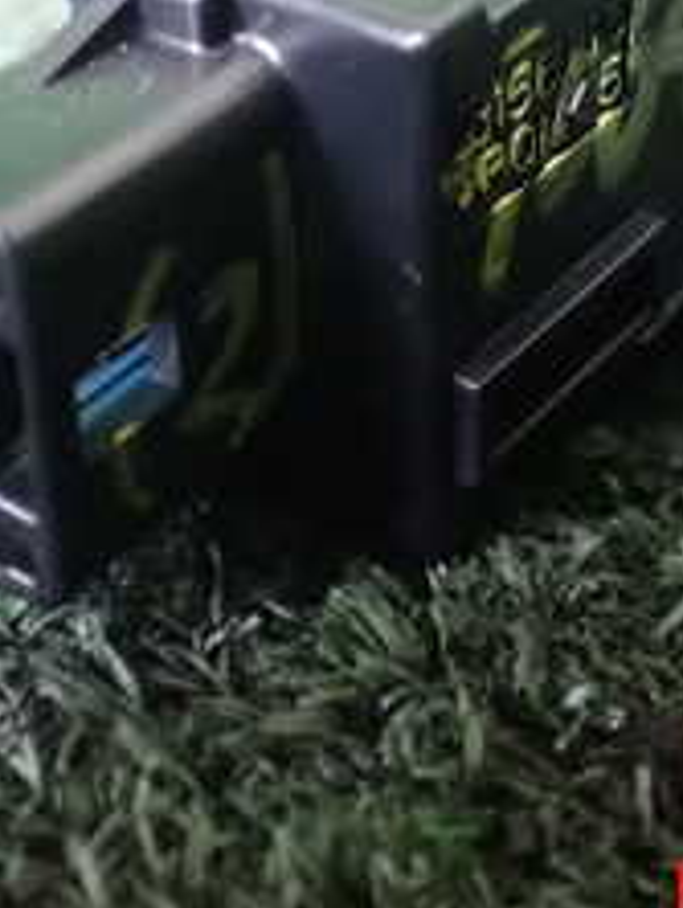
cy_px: 33
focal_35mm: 81
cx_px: 372
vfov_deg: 23.2
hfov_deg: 18.2
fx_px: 2127
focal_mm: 5.4
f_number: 2.3
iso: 1600
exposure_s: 1/30
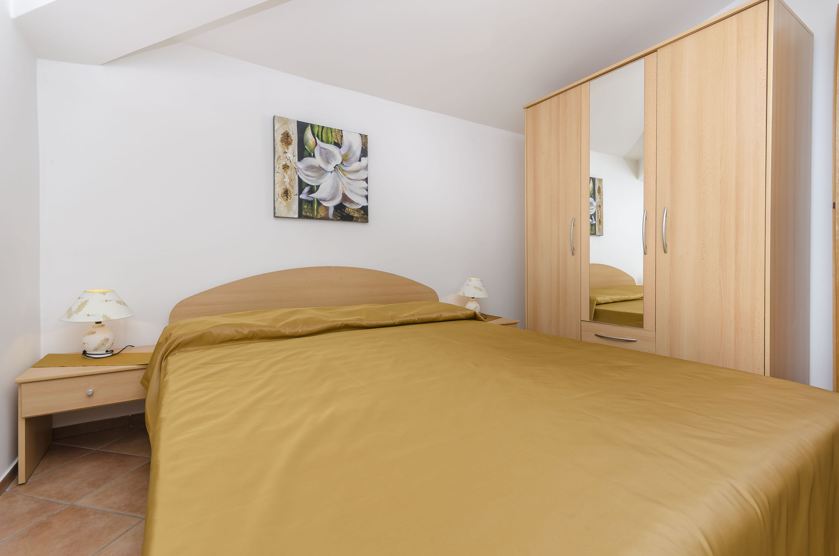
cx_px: 420
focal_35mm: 15
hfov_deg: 100.5
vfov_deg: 77.1
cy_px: 278
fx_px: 349
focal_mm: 10
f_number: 7.1
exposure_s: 1/100
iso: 100
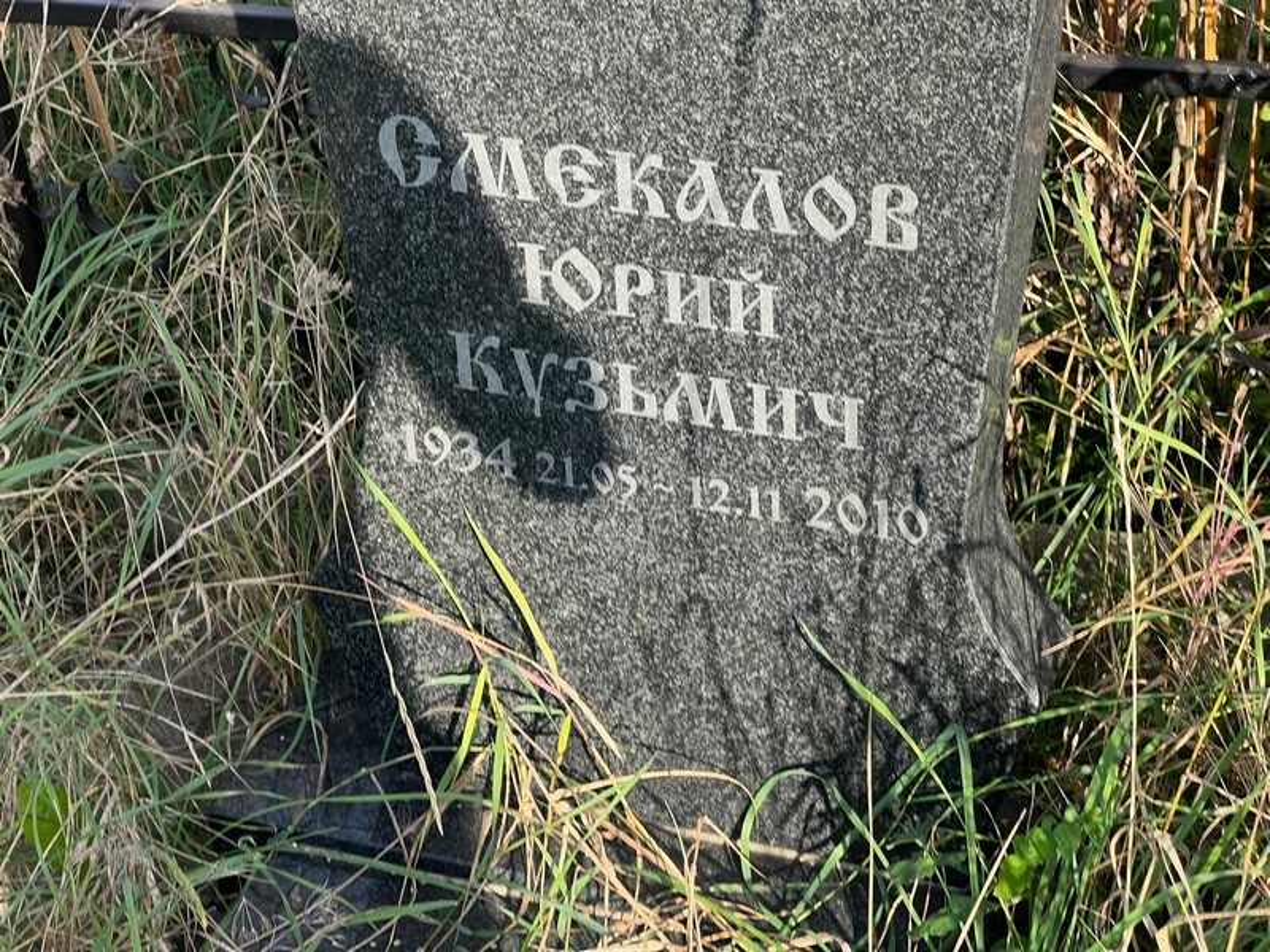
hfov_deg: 25.3
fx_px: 2825
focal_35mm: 77
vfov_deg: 19.1
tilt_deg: -36.5
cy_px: 476
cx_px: 635
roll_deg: +6.6
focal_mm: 9
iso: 32
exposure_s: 1/180
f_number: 2.8
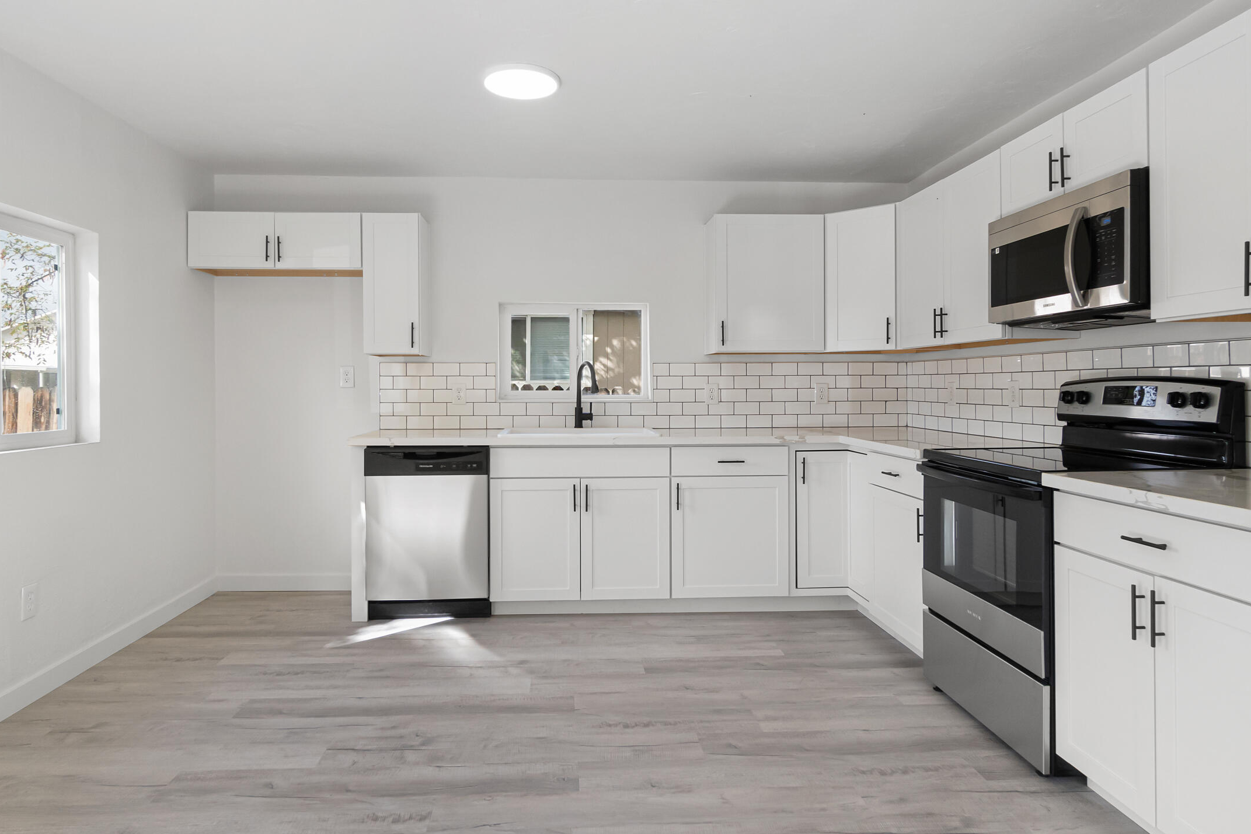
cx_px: 612
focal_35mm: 21
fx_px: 730
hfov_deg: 81.2
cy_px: 392
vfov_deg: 59.5
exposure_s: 1/60
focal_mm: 10
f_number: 7.1
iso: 1600
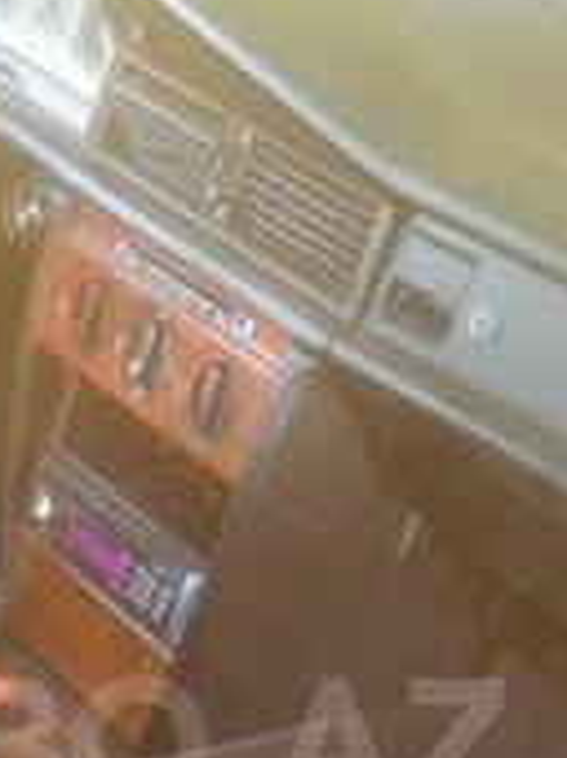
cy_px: 745
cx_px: 53
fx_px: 2099
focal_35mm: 96
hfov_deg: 15.2
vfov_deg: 19.9
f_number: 2.4
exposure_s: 1/20
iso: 125
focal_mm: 4.12
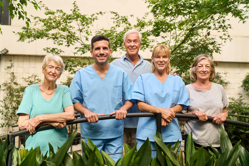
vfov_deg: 37.9
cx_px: 124
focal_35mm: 35
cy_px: 83
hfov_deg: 54.4
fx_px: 242
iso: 160
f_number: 3.5
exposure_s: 1/160
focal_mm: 35
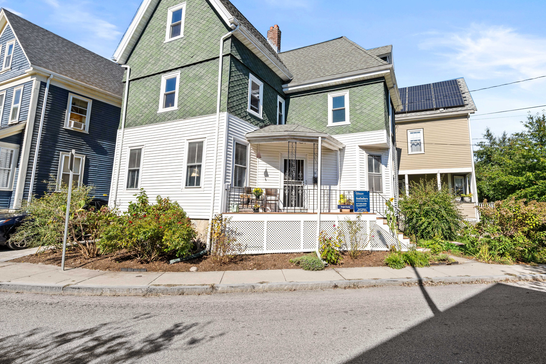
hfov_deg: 89.6
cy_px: 167
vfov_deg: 67.3
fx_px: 273
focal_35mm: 18
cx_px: 305
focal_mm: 14
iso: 500
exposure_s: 1/1000
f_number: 8
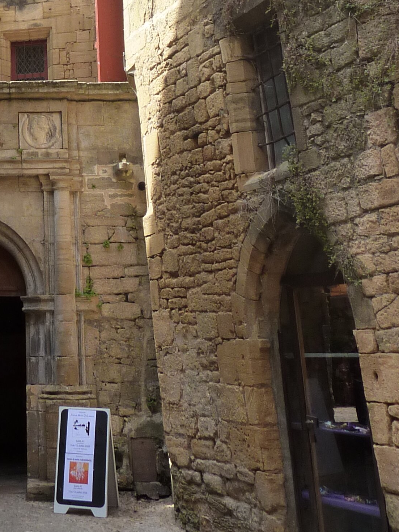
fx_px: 953
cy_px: -16
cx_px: -29
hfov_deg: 22.4
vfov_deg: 29.0
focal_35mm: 62
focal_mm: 4.1
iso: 125
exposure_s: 1/160
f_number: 4
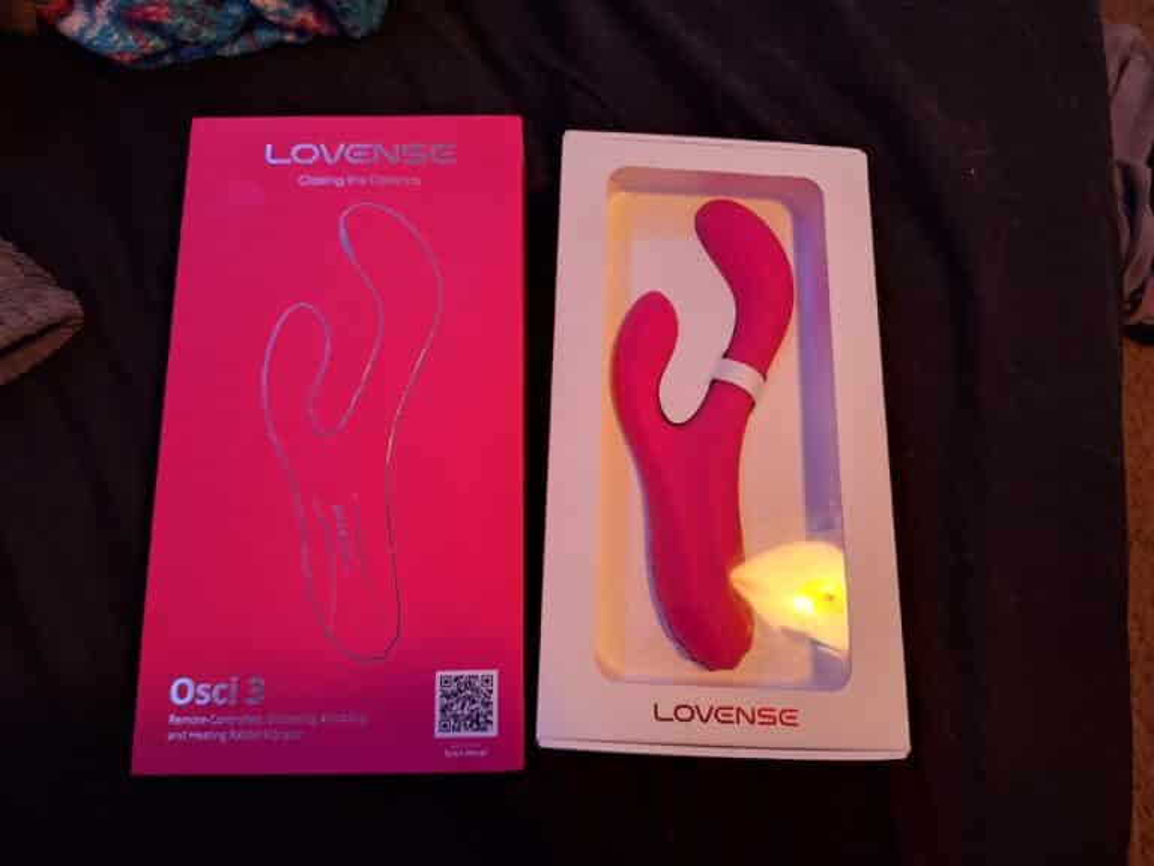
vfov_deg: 58.9
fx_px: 767
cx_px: 577
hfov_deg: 73.9
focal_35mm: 23
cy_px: 433
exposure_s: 1/24
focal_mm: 5.54
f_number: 1.8
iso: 250
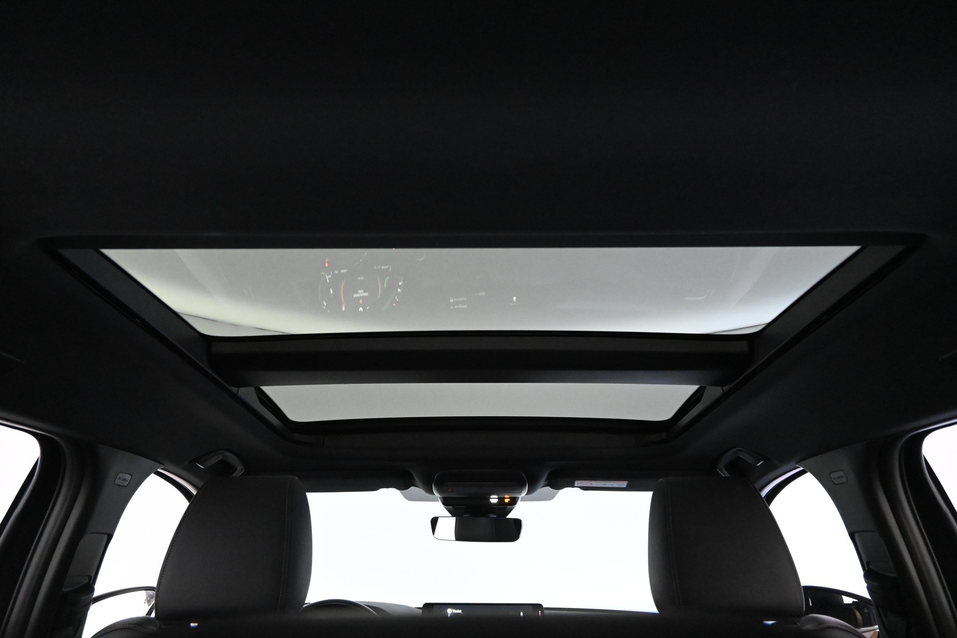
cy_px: 319
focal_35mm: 24
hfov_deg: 73.7
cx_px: 478
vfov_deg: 53.1
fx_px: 638
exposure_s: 1/50
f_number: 4.5
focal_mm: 16
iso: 6400
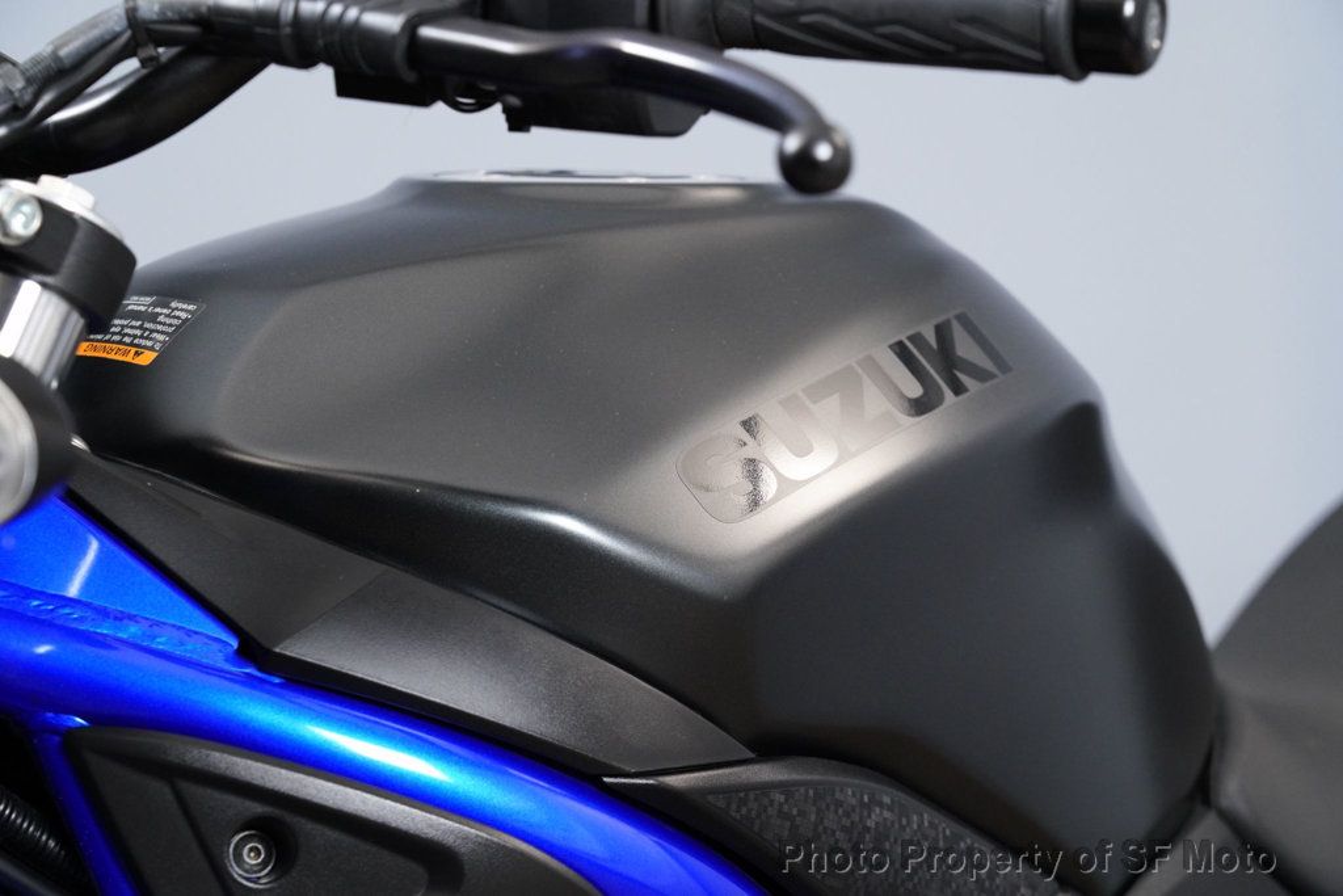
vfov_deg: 13.0
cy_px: 448
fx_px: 3917
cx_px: 672
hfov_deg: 19.5
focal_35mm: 105
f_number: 7.1
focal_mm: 105
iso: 5000
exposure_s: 1/125
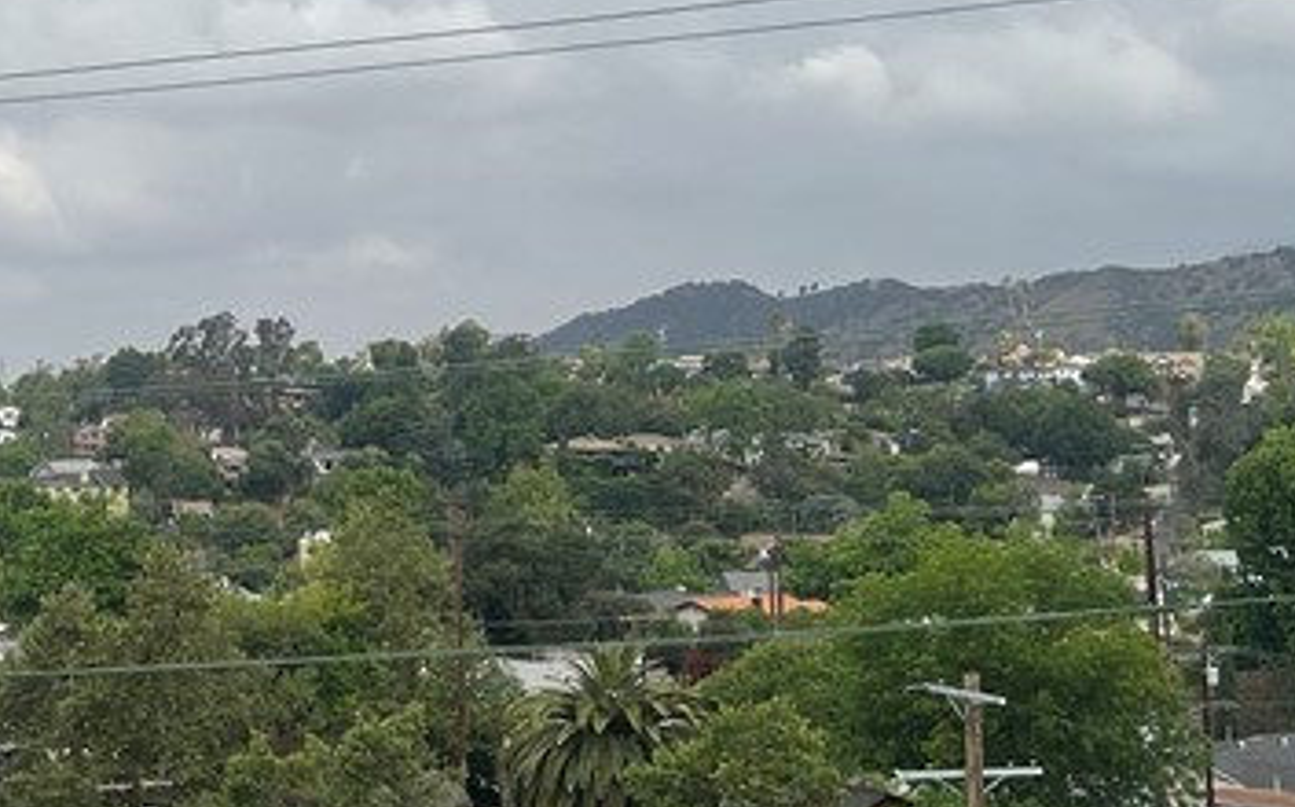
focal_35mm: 80
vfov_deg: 16.2
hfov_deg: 24.6
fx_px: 2821
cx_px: -7
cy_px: 180
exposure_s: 1/4016
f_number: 1.6
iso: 50
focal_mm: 5.1
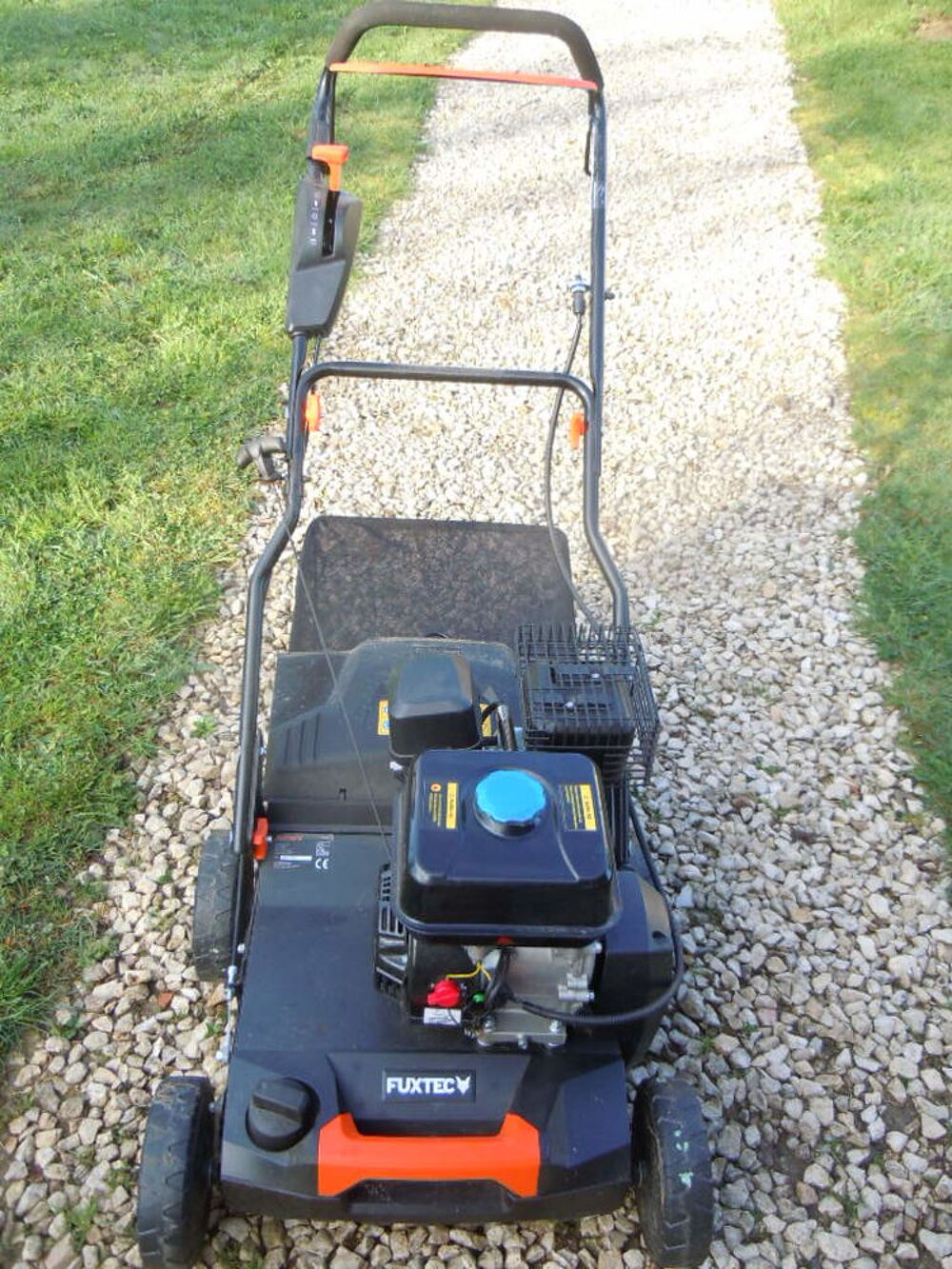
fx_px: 1100
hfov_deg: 46.8
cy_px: 634
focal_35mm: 30
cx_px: 476
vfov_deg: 60.0
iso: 125
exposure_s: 1/125
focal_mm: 5.4
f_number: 3.5
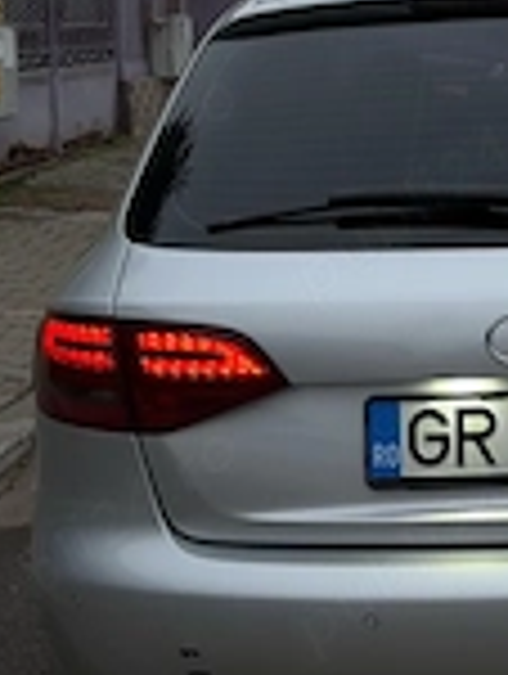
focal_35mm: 64
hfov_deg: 22.0
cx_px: 530
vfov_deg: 30.1
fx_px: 1249
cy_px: 243
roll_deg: -0.2
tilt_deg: -9.8
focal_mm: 6.76
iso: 64
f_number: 1.78
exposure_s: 1/150
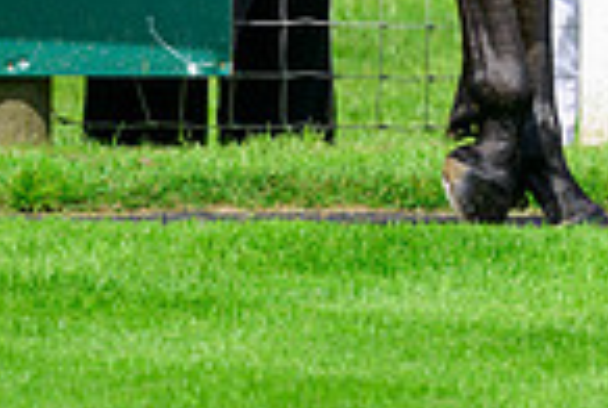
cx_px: 1162
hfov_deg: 1.6
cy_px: -352
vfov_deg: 1.1
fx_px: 22119
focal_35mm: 1307
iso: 400
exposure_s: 1/1250
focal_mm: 330
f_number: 5.3
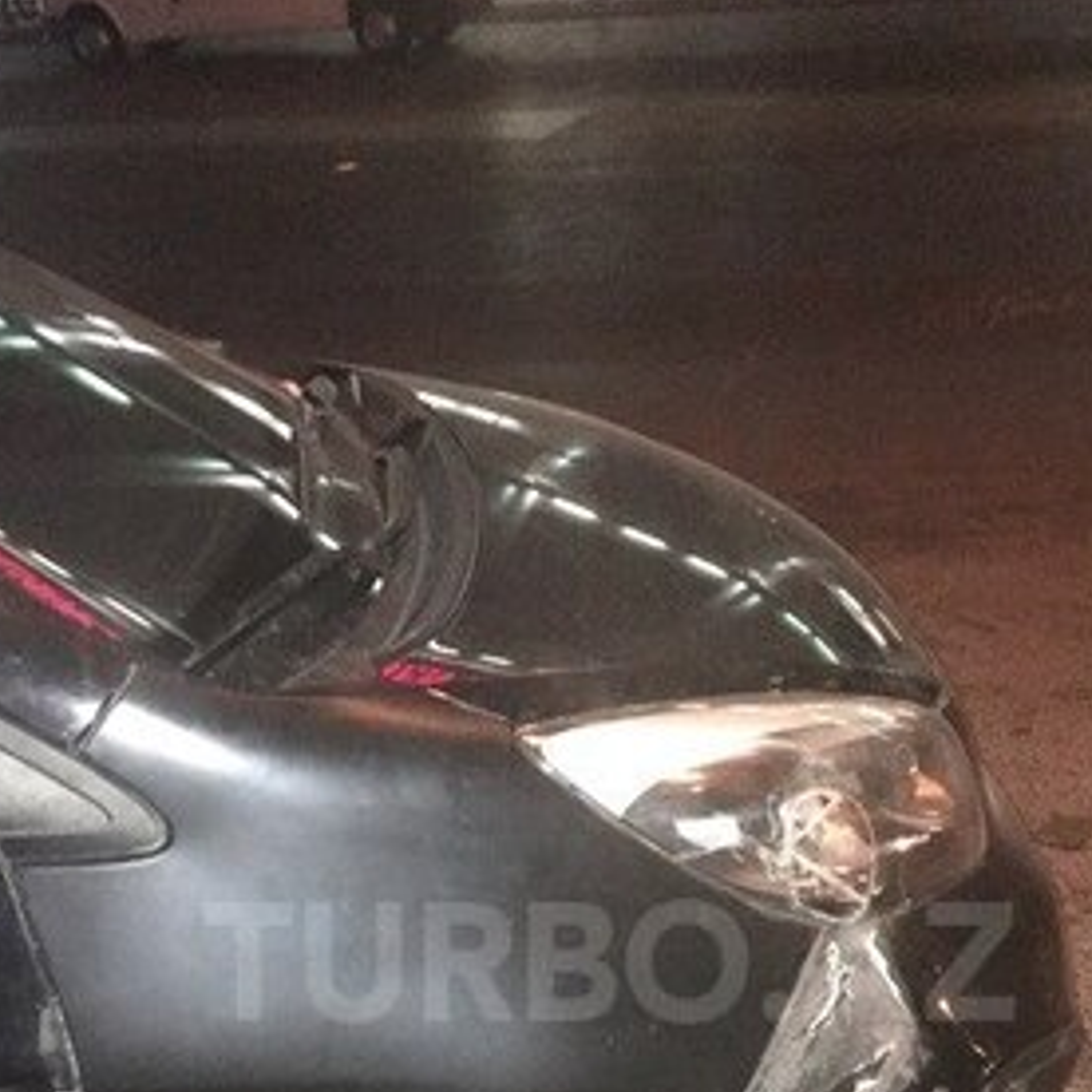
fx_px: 1642
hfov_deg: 36.7
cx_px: 609
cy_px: 961
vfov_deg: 34.9
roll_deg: +2.2
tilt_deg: -30.9
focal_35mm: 46
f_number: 2.2
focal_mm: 4.15
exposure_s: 1/17
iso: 800
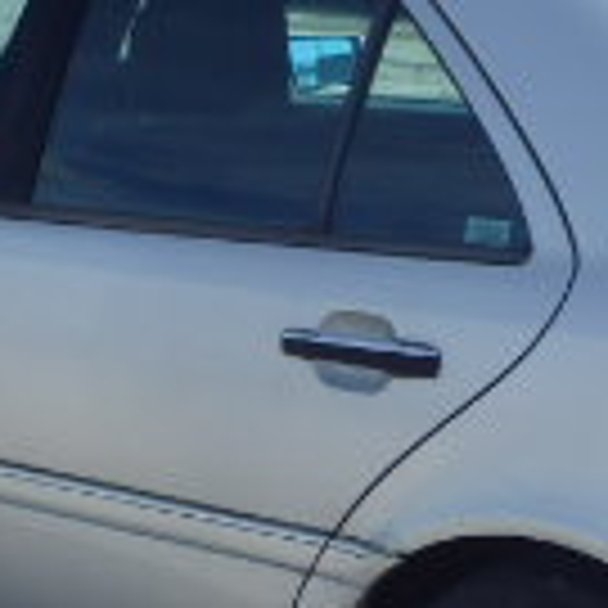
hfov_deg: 14.8
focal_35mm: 117
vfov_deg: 14.8
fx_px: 2325
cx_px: 464
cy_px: 504
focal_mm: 5
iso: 125
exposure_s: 1/125
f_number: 11
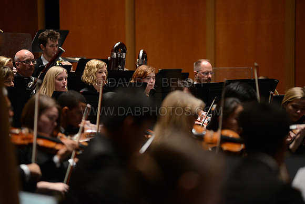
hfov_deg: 10.3
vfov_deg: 6.9
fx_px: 1695
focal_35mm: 200
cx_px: 152
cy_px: 102
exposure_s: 1/250
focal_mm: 200
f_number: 2.8
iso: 3200
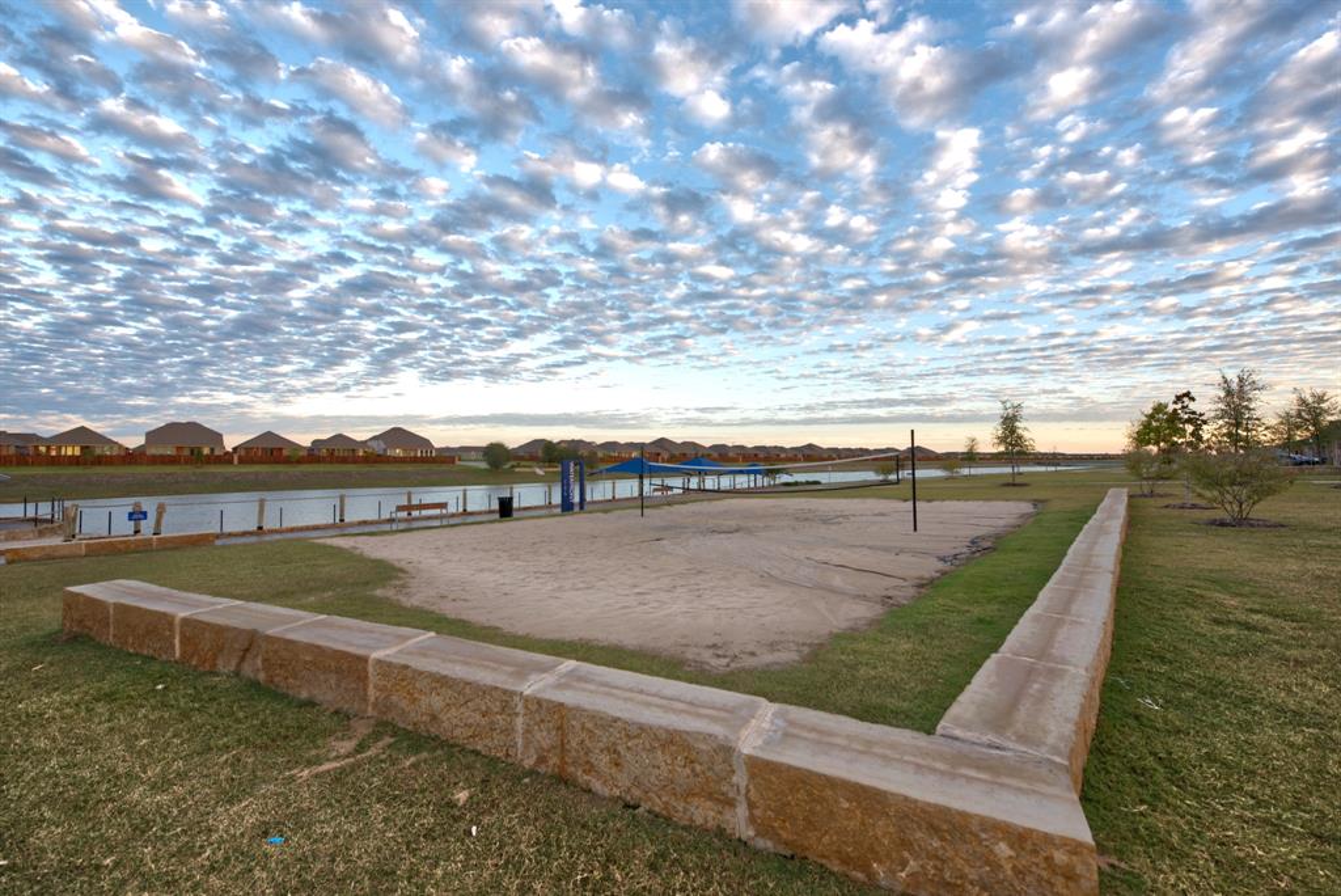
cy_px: 448
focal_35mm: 14
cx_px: 670
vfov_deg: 81.3
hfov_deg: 104.2
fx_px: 522
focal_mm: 14
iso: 125
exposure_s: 1/125
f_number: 5.6
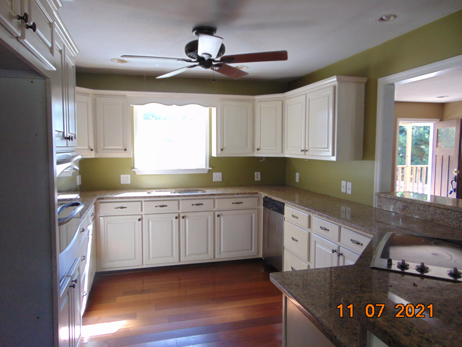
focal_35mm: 25
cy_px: 174
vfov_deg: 54.9
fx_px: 334
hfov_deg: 69.4
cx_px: 231
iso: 160
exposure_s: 1/30
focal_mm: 4.5
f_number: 3
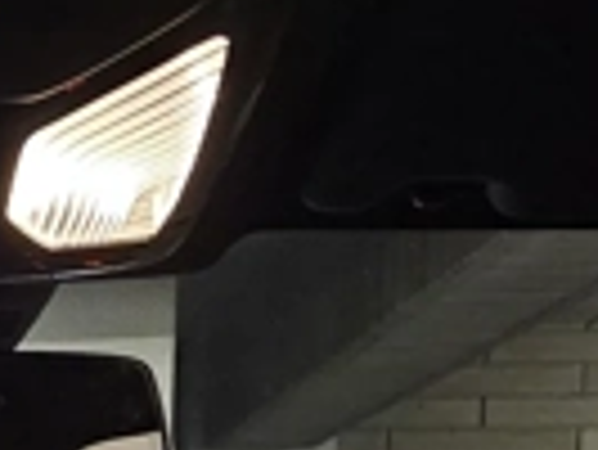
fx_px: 1798
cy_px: 918
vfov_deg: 12.4
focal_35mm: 104
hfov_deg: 17.3
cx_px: -256
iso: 640
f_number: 1.7
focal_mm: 6.3
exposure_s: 1/40.6
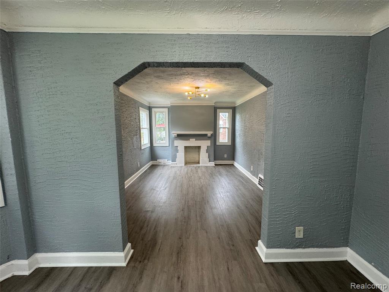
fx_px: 157
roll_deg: -0.1
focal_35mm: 14
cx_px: 194
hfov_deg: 102.1
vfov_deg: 85.7
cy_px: 146
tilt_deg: -7.1
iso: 160
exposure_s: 1/120
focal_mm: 2.22
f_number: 2.2
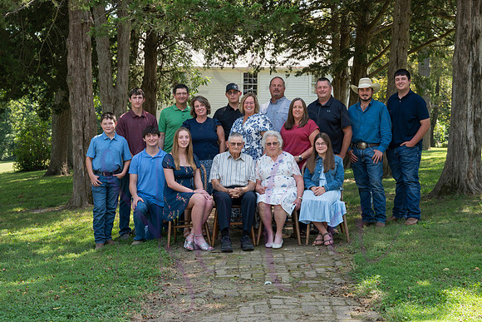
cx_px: 241
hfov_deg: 38.2
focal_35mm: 52
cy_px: 161
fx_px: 696
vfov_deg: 26.0
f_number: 8
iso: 400
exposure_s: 1/160
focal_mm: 52
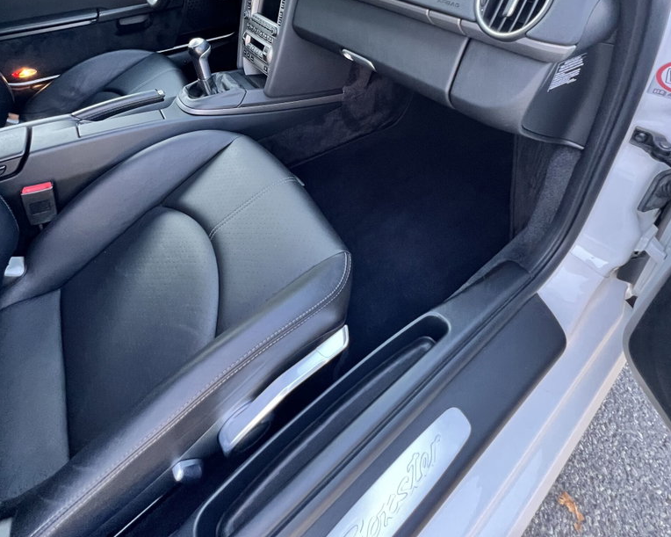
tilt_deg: -29.1
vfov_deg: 68.9
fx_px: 338
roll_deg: +1.2
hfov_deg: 89.6
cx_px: 336
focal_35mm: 17
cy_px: 101
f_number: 1.8
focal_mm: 1.57
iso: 250
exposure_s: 1/87
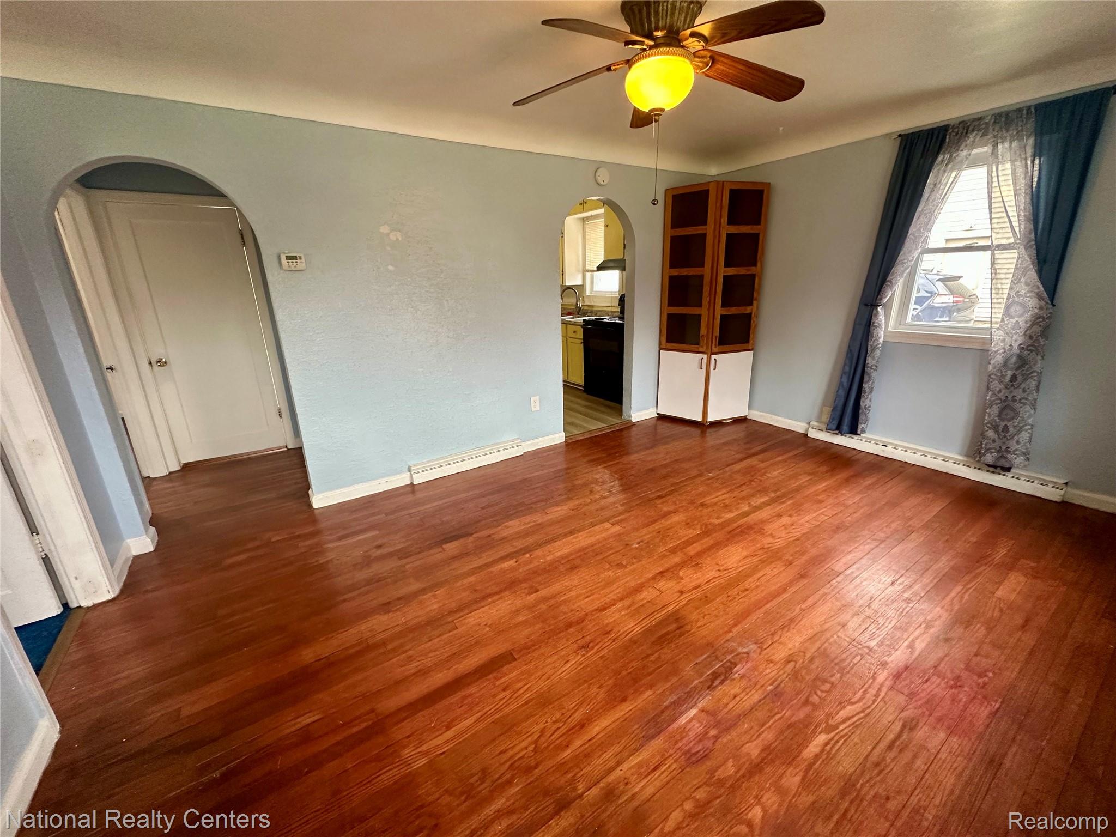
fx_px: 451
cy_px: 418
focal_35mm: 14
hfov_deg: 102.1
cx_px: 558
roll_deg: +1.3
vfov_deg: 85.7
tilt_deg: -16.8
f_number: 2.2
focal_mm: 2.22
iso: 250
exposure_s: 1/120
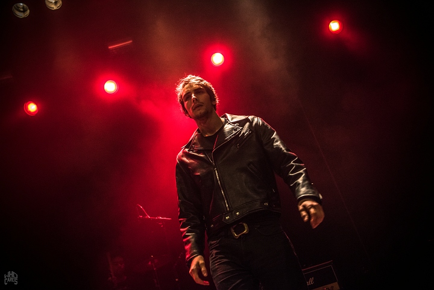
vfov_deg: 29.9
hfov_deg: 43.6
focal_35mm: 45
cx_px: 217
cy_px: 145
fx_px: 543
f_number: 2.8
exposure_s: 1/100
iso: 2500
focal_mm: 45
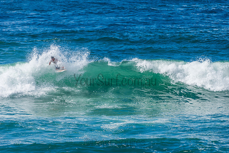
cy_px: 76
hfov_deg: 4.1
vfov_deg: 2.8
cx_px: 114
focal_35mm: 500
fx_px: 3181
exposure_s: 1/2000
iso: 200
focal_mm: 500
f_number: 5.6
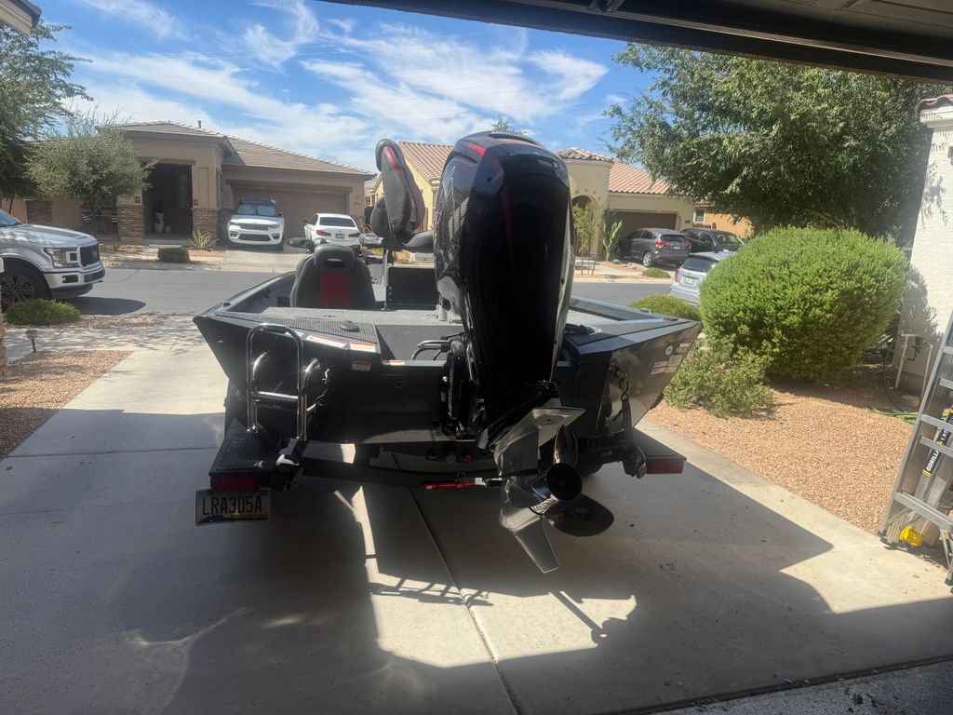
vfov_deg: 56.8
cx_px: 476
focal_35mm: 24
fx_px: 661
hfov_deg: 71.6
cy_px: 358
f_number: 1.78
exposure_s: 1/3247
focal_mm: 6.76
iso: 80
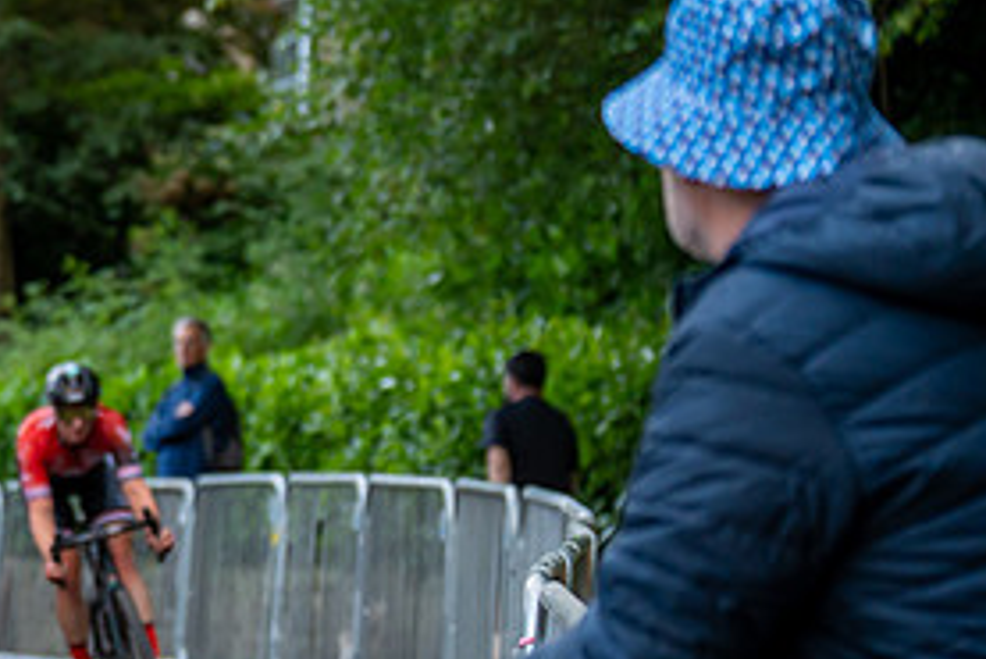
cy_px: 480
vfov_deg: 5.7
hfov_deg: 8.4
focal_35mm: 240
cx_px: -460
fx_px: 6576
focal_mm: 80
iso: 640
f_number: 2.8
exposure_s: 1/500
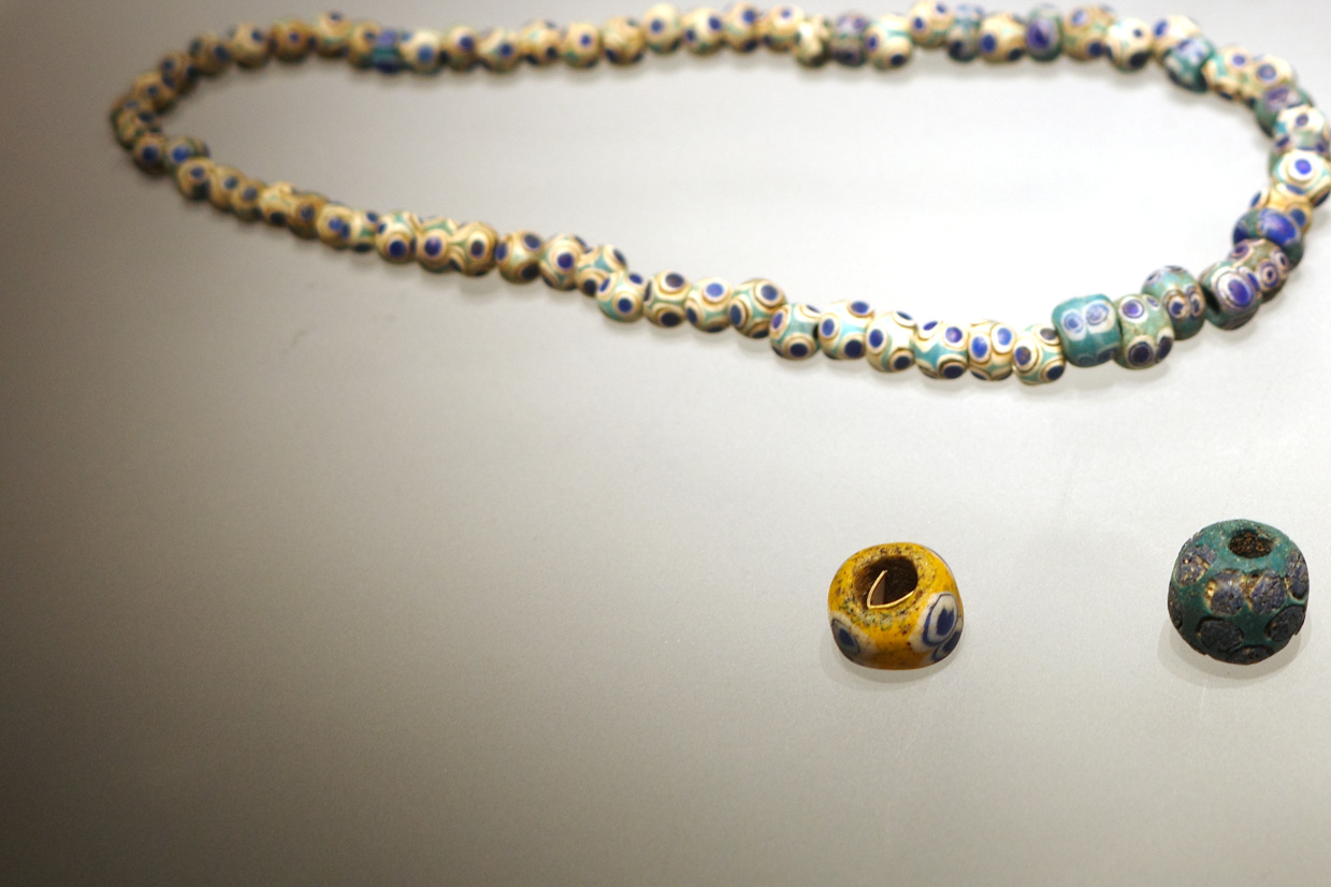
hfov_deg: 32.0
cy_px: 213
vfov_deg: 21.7
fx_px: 2292
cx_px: 946
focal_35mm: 62
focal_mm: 26
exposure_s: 1/40
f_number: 2.8
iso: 160
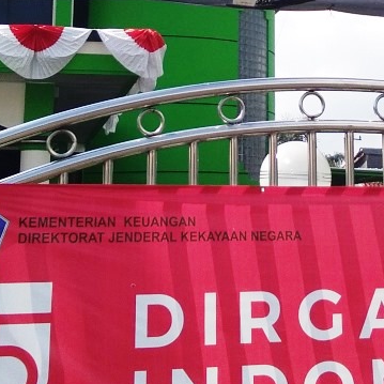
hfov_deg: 9.5
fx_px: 2284
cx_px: 418
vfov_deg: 9.6
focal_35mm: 182
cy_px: 28
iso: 3200
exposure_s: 1/9
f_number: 5.6
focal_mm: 50
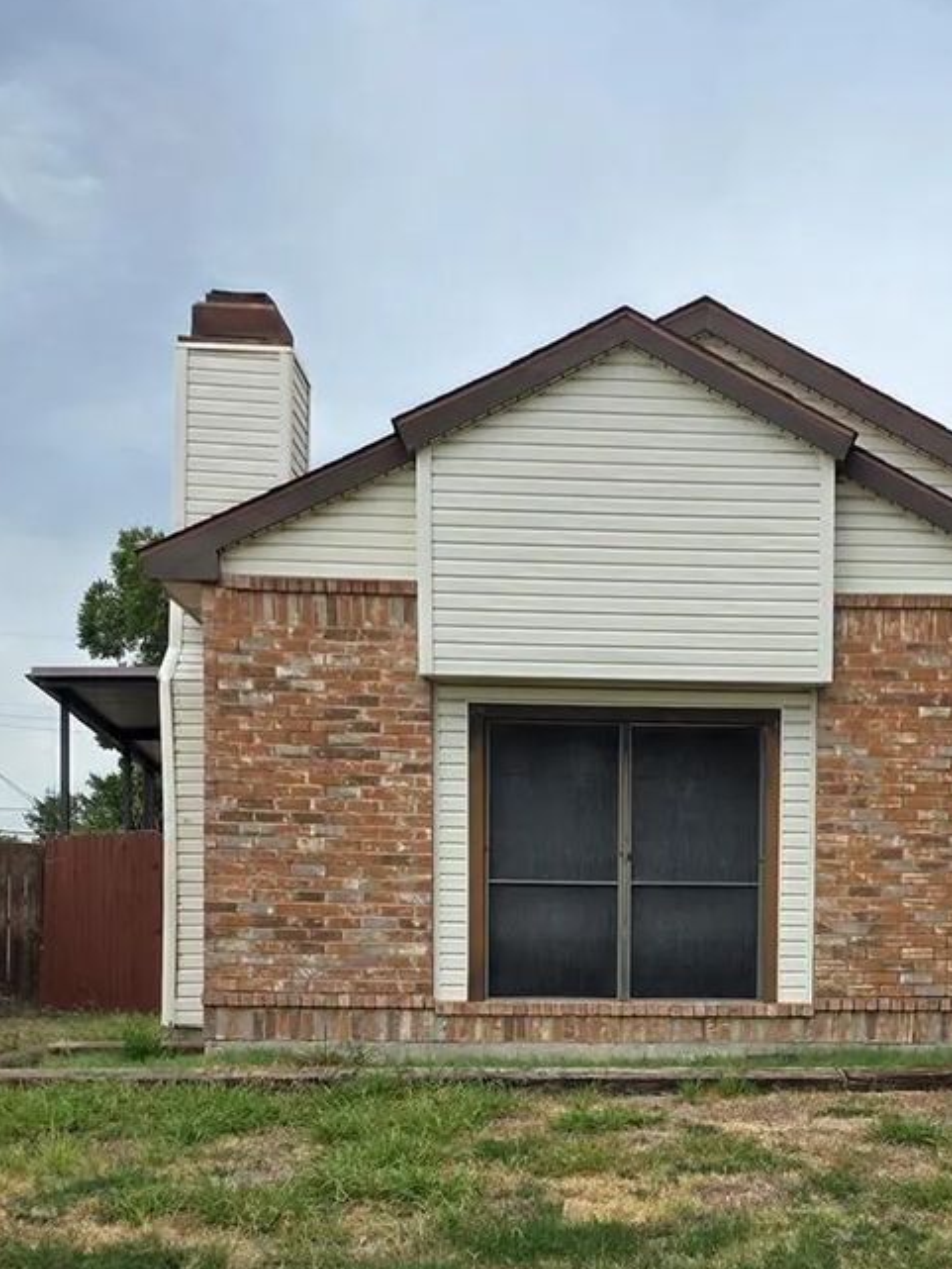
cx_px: 691
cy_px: 1021
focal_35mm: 49
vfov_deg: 37.5
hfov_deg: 29.3
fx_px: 1796
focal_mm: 6.25
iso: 25
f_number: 1.7
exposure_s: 1/359
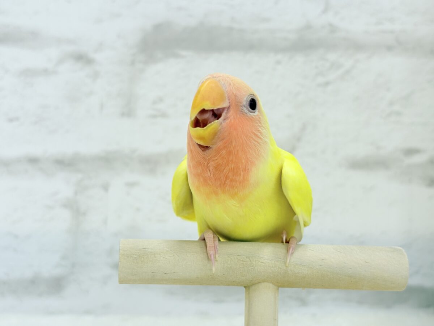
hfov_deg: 36.8
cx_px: 217
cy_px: 163
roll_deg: -0.7
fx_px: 652
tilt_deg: -0.3
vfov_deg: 28.0
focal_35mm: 52
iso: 32
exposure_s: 1/50
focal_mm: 5.96
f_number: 1.6
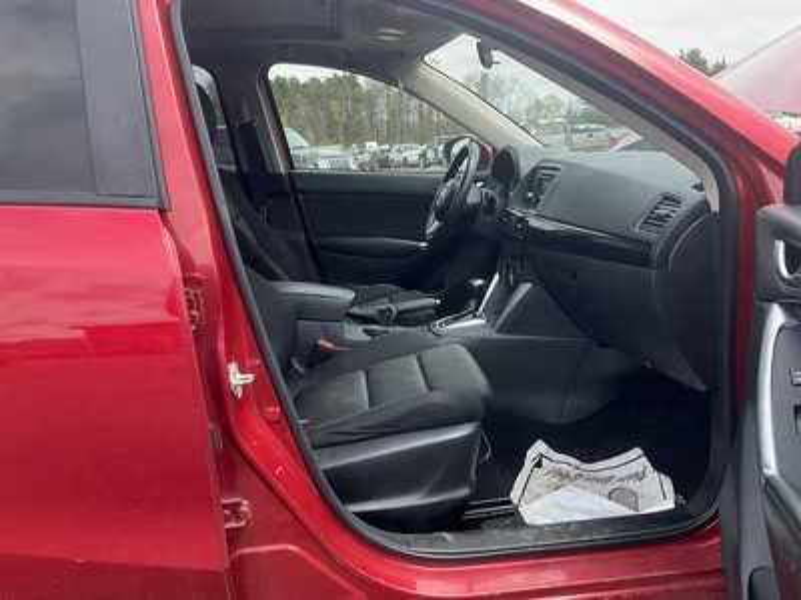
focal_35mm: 29
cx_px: 400
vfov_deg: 48.2
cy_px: 300
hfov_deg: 61.7
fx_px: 671
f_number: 1.8
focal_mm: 3
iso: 25
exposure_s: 1/333
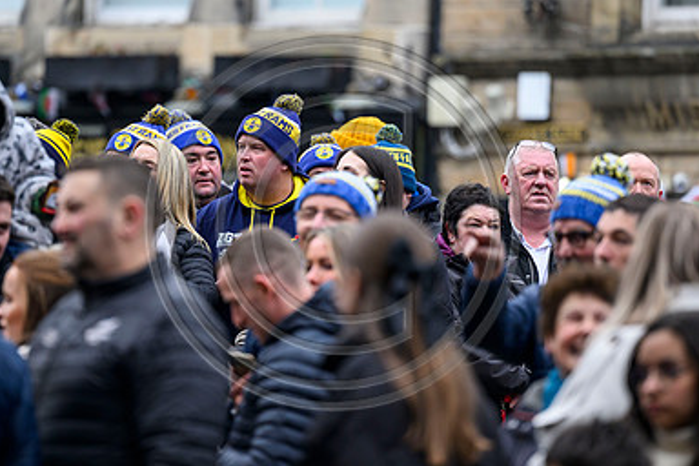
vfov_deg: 4.6
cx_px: 333
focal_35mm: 302
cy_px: 221
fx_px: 5863
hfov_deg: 6.8
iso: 800
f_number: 2.8
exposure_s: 1/1000
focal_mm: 200
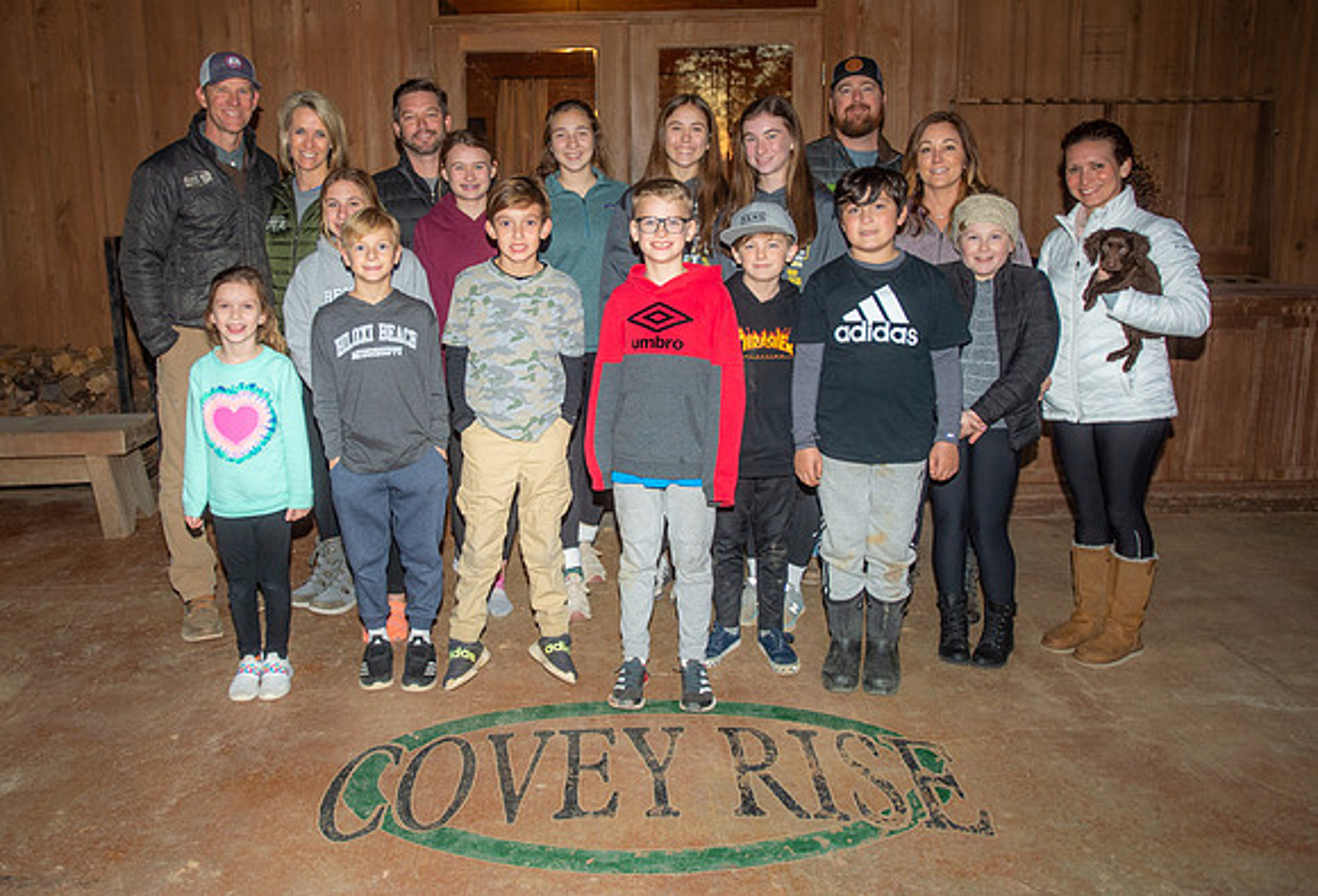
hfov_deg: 61.9
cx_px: 587
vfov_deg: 44.3
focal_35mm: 30
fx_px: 1095
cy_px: 376
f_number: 2.8
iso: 500
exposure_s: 1/250
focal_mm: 22
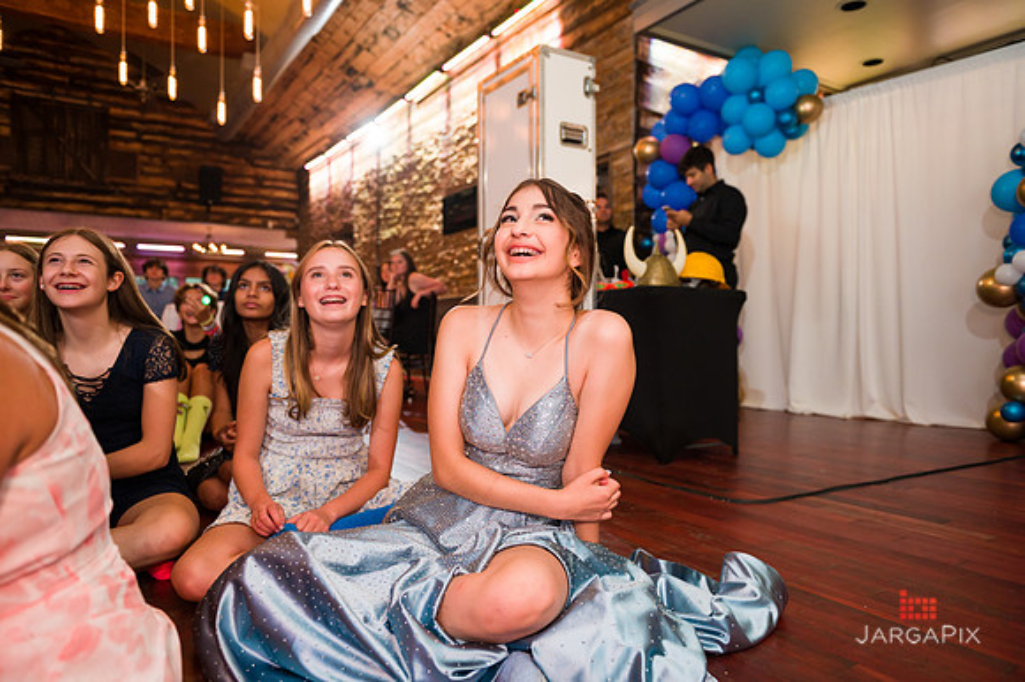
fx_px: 683
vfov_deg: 53.1
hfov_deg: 73.8
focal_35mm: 24
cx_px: 512
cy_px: 341
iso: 1250
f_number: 3.2
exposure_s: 1/125
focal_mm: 24
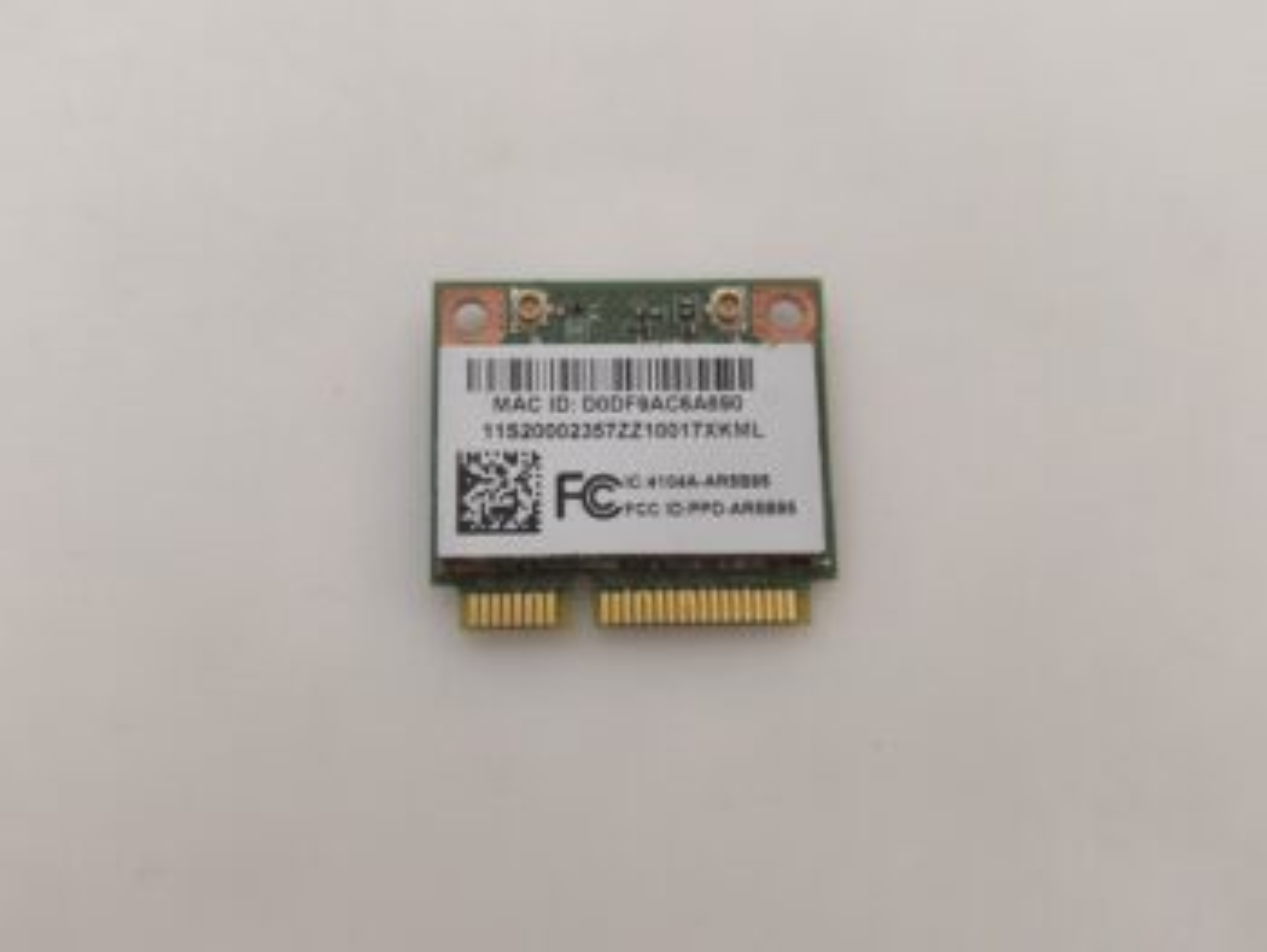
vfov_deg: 40.7
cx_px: 634
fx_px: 1282
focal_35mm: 35
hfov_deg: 52.6
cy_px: 476
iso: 320
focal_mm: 6.57
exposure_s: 1/50
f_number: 1.6
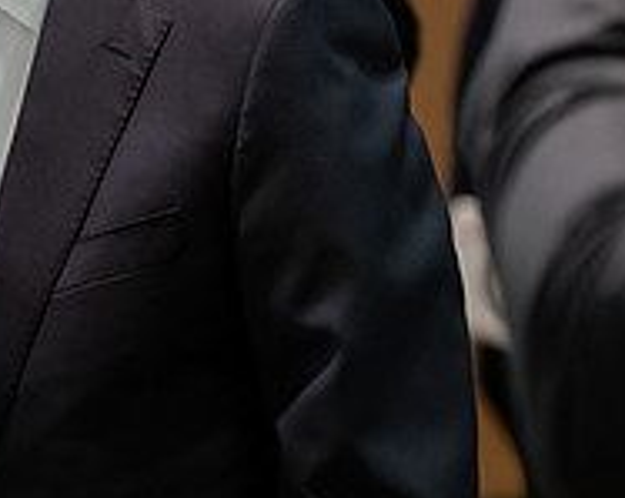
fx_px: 3768
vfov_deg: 7.5
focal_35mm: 204
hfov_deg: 9.2
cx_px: -307
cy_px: 2
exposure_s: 1/200
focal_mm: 70
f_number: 3.2
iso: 3200
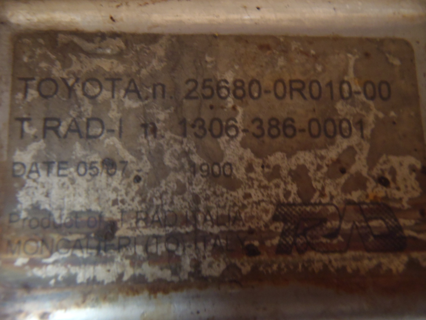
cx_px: 213
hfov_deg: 50.1
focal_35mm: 37
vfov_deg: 38.7
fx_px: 455
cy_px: 160
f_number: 4.7
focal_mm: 6.64
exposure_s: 1/4
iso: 320
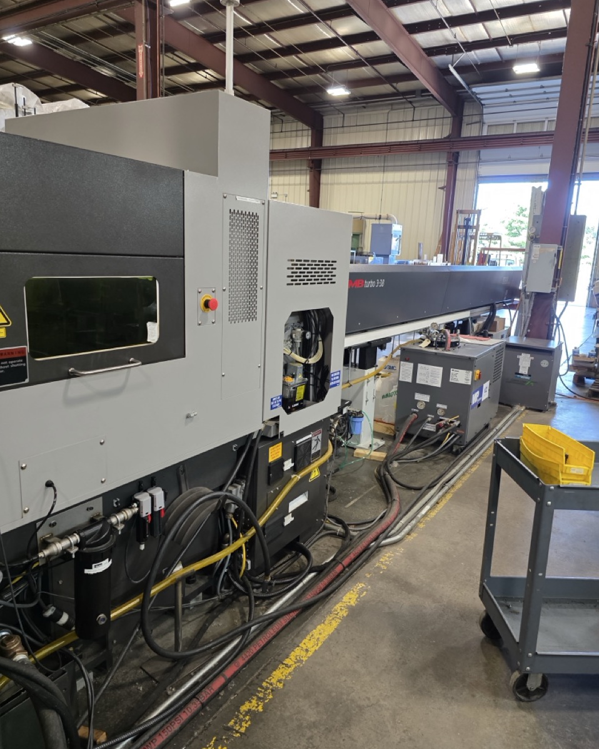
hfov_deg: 58.8
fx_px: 532
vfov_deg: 70.2
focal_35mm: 24
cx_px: 300
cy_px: 358
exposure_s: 1/120
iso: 400
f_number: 1.7
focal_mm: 6.3
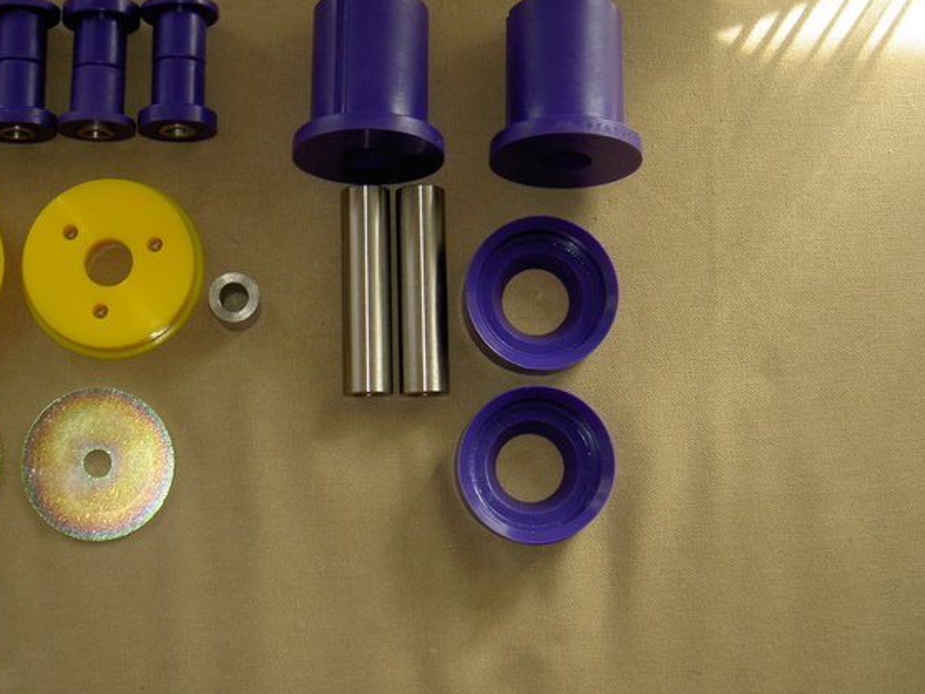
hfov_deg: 34.2
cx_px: 354
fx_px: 1497
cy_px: 309
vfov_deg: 26.1
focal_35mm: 56
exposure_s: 1/60
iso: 100
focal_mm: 8
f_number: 2.8
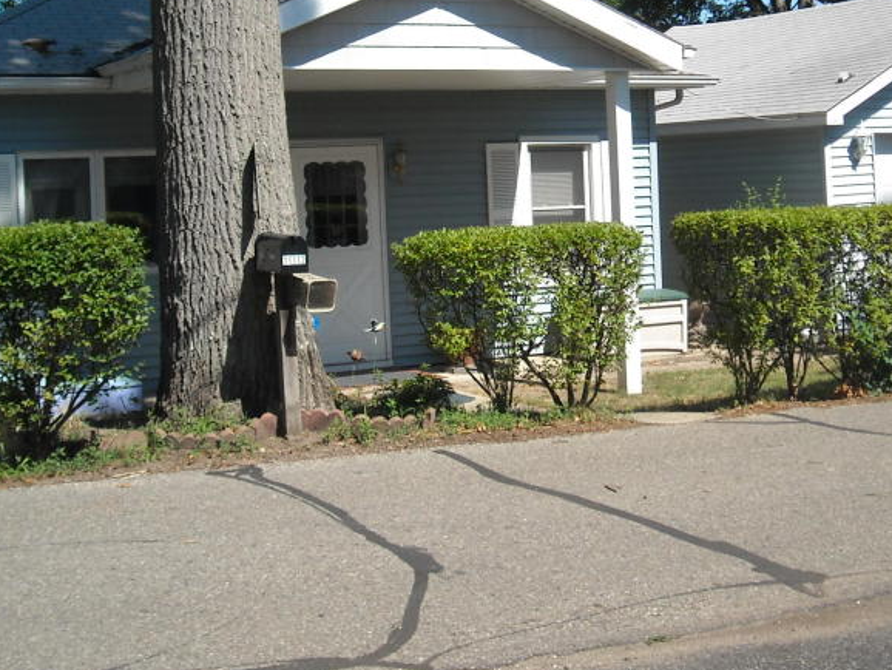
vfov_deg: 23.3
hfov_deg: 31.2
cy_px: 137
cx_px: 452
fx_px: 1598
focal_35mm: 62
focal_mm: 5.7
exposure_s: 1/250
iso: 64
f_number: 5.6
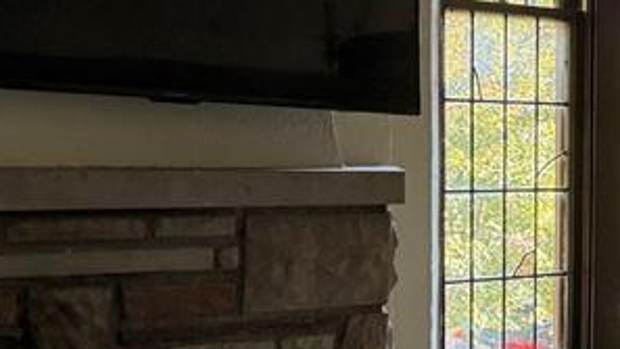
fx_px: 1479
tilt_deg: -4.7
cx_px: 722
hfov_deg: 22.1
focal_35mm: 90
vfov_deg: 13.4
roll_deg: -0.9
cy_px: 245
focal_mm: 6.76
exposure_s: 1/72
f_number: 1.78
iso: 200
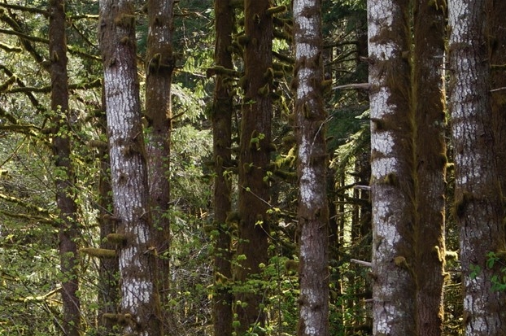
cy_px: 458
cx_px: -96
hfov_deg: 13.9
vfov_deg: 9.4
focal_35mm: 143
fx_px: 2012
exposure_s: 1/60
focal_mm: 35
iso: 100
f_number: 5
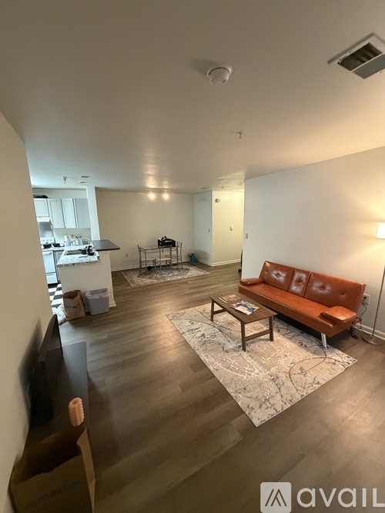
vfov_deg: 102.1
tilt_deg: -10.7
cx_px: 192
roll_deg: +1.1
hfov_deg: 85.7
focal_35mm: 14
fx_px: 208
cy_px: 256
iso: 800
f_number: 2.2
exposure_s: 1/60
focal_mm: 2.22
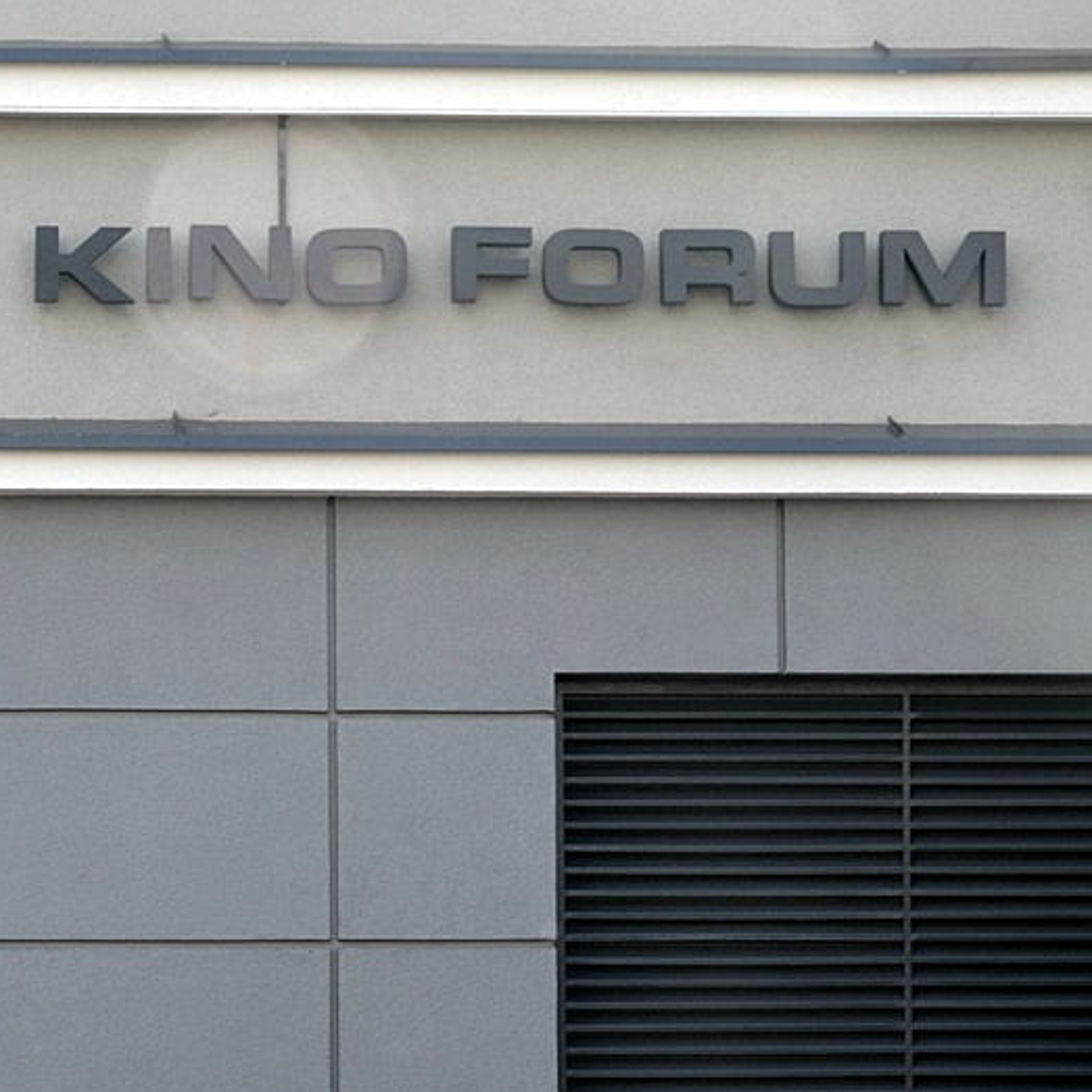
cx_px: 393
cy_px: 551
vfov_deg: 23.4
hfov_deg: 23.3
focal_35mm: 74
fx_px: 2641
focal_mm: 38
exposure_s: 1/200
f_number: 8
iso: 200
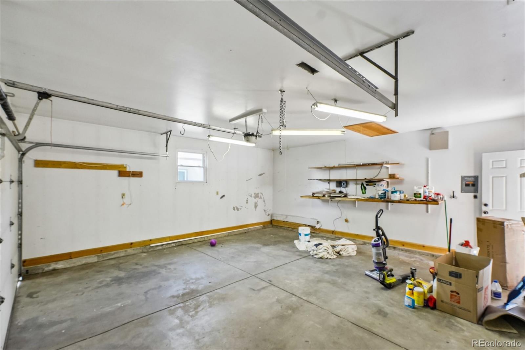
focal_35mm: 16
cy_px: 175
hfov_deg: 97.6
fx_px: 230
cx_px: 262
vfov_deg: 74.6
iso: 800
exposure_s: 1/8
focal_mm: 10.5
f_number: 8
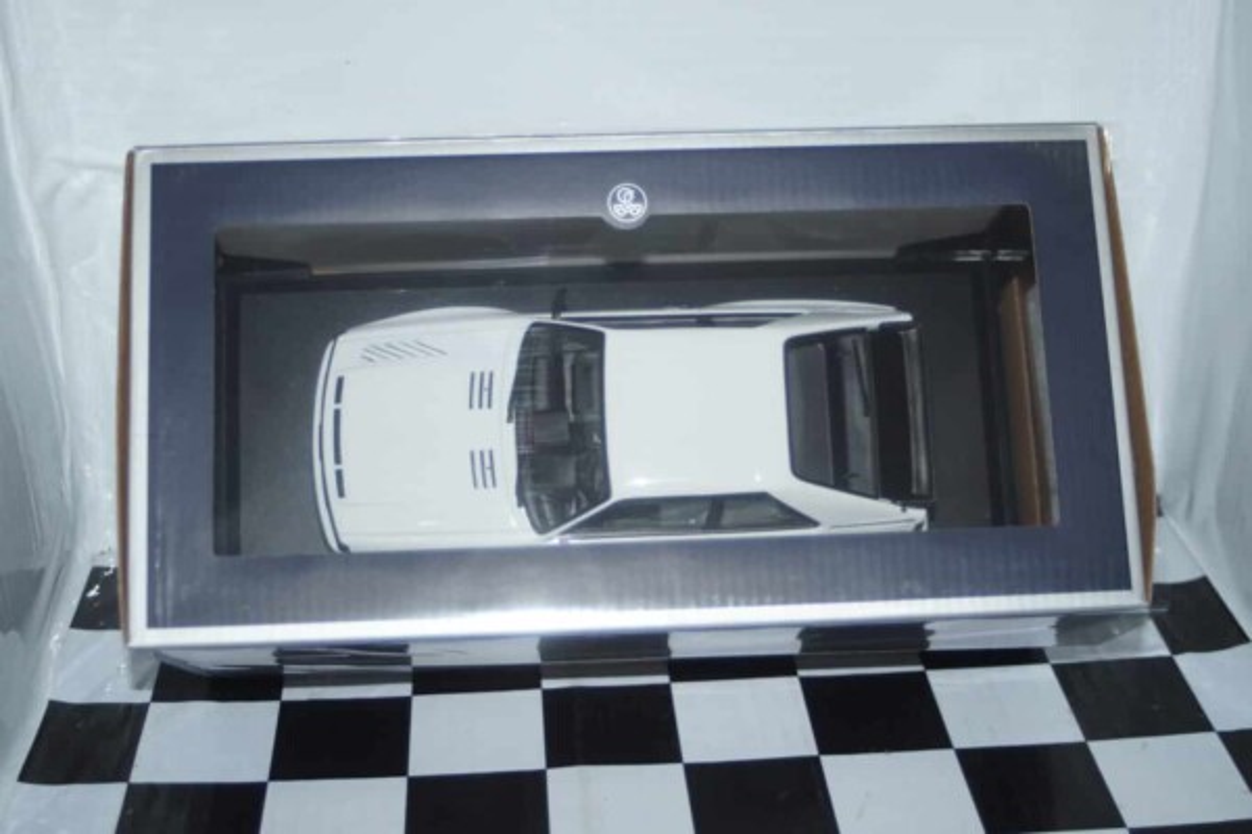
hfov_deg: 37.9
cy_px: 417
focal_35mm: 52
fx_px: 1826
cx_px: 626
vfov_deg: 25.8
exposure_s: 1/125
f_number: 4
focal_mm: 35
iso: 250
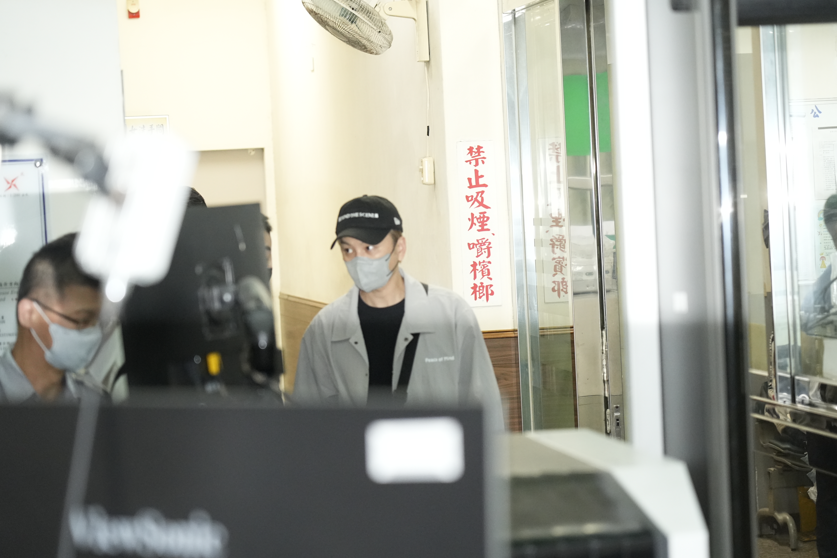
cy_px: 286
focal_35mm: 102
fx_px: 2371
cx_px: 435
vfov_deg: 13.4
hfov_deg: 20.0
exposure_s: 1/200
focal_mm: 98
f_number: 4
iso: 6400
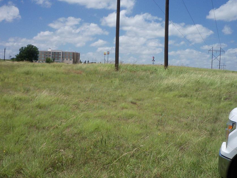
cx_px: 104
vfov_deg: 31.4
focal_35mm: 46
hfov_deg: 41.2
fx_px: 315
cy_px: 74
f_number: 5.6
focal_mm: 6.3
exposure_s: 1/640
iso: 100
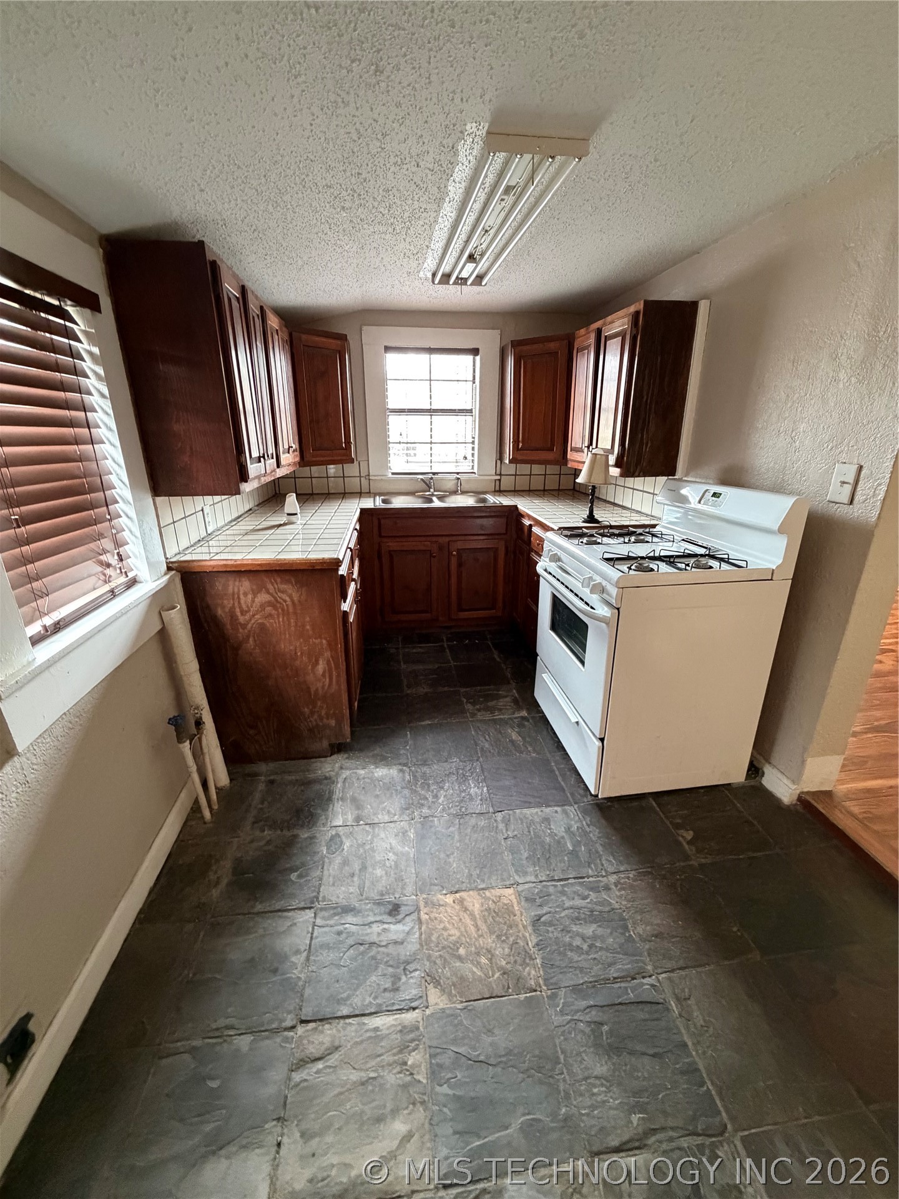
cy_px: 600
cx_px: 450
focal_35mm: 14
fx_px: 485
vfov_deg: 102.1
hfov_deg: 85.7
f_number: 2.2
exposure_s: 1/60
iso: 640
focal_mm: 2.22
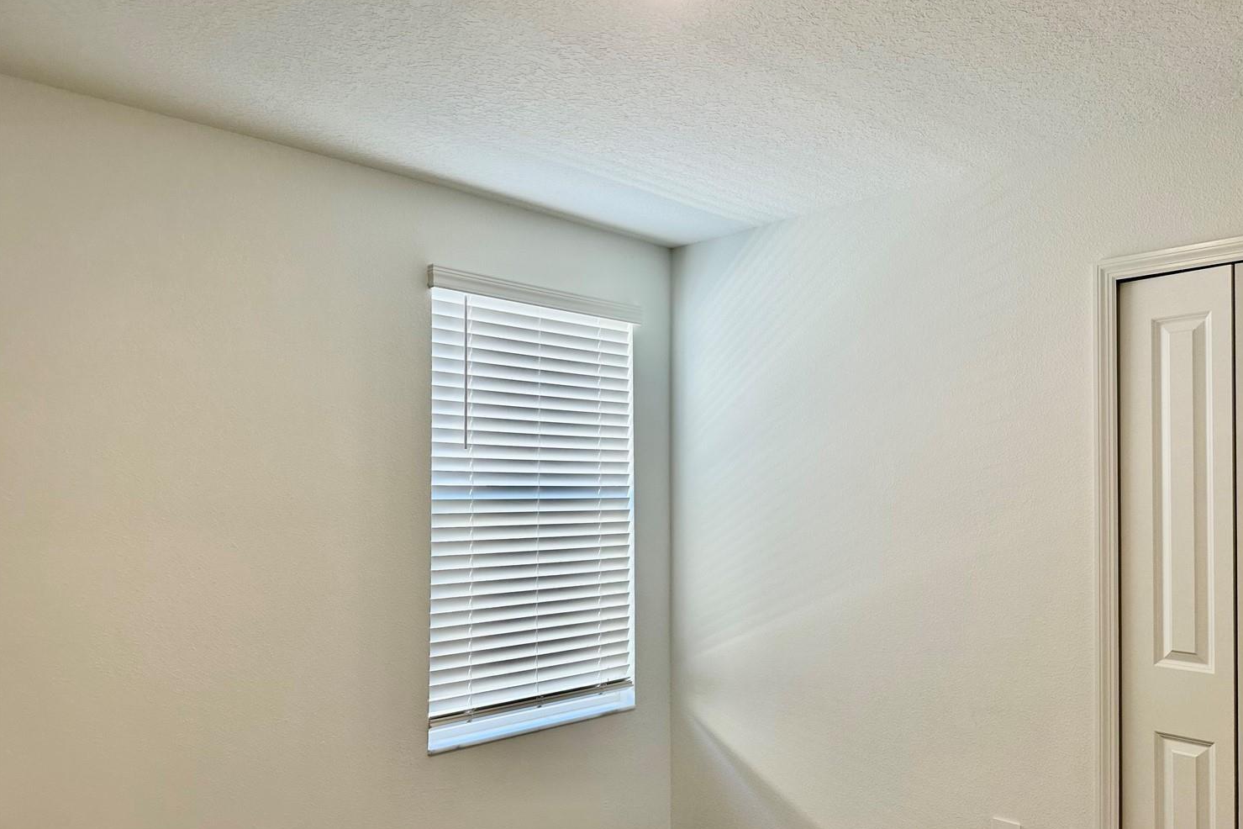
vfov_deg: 47.8
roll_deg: -0.7
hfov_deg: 67.3
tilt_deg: +1.1
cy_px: 469
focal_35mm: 27
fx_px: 932
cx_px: 667
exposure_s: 1/120
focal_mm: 6.86
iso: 80
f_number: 1.78
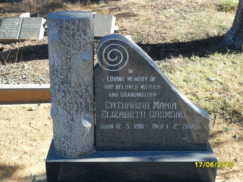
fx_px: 365
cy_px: 91
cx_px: 122
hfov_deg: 36.8
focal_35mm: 52
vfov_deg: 28.1
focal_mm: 9.3
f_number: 5
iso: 100
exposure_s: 1/90
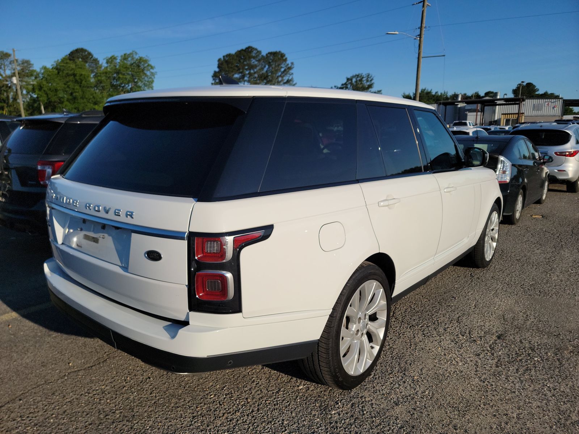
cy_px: 217
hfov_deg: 71.6
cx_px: 290
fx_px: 401
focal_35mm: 24
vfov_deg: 56.8
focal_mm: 6.7
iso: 50
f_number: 1.8
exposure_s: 1/1558
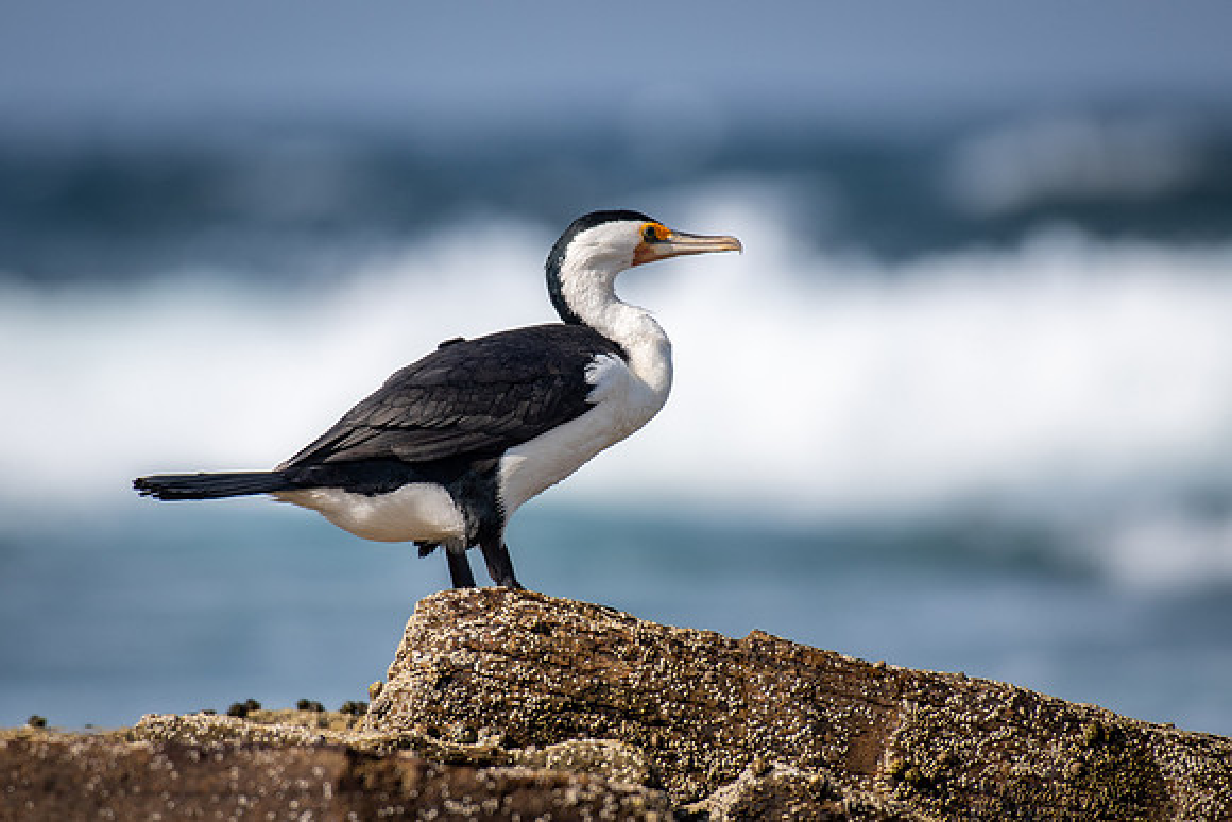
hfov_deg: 2.0
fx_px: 34495
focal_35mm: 1008
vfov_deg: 1.4
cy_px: 412
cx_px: 573
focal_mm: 500
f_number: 5.6
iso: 64
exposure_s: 1/500
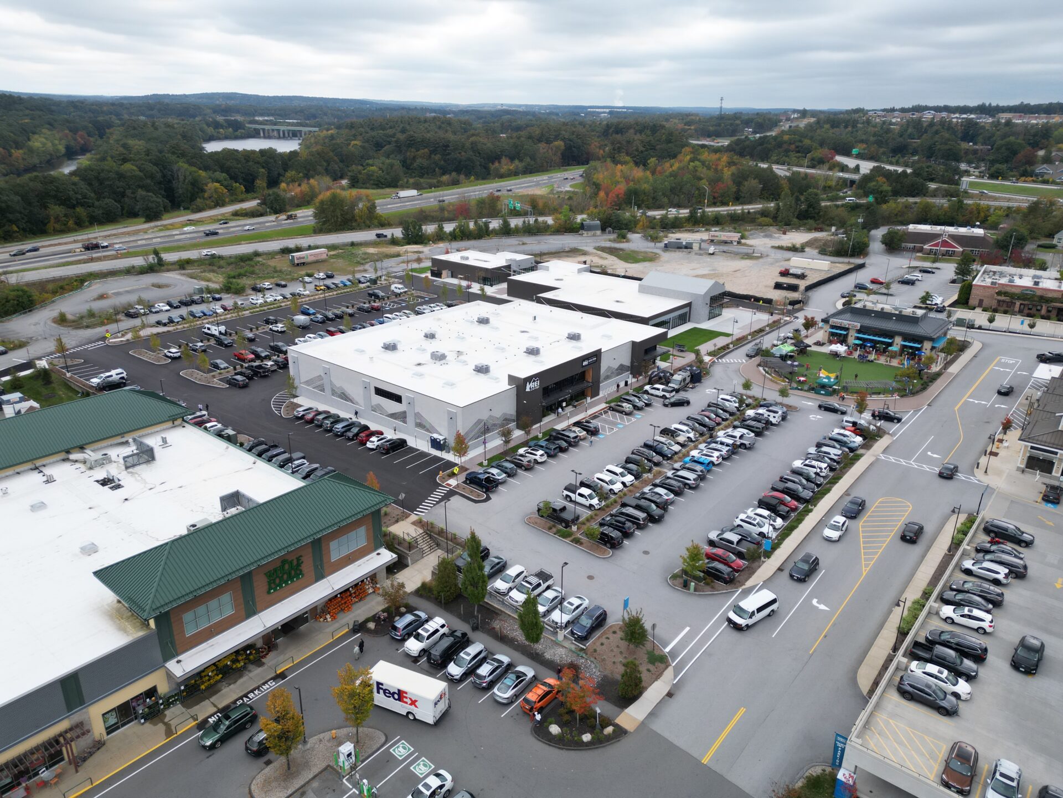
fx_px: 737
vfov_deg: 56.8
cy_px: 399
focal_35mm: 24
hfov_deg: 71.6
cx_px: 532
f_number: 1.7
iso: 200
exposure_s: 1/1500
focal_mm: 6.72
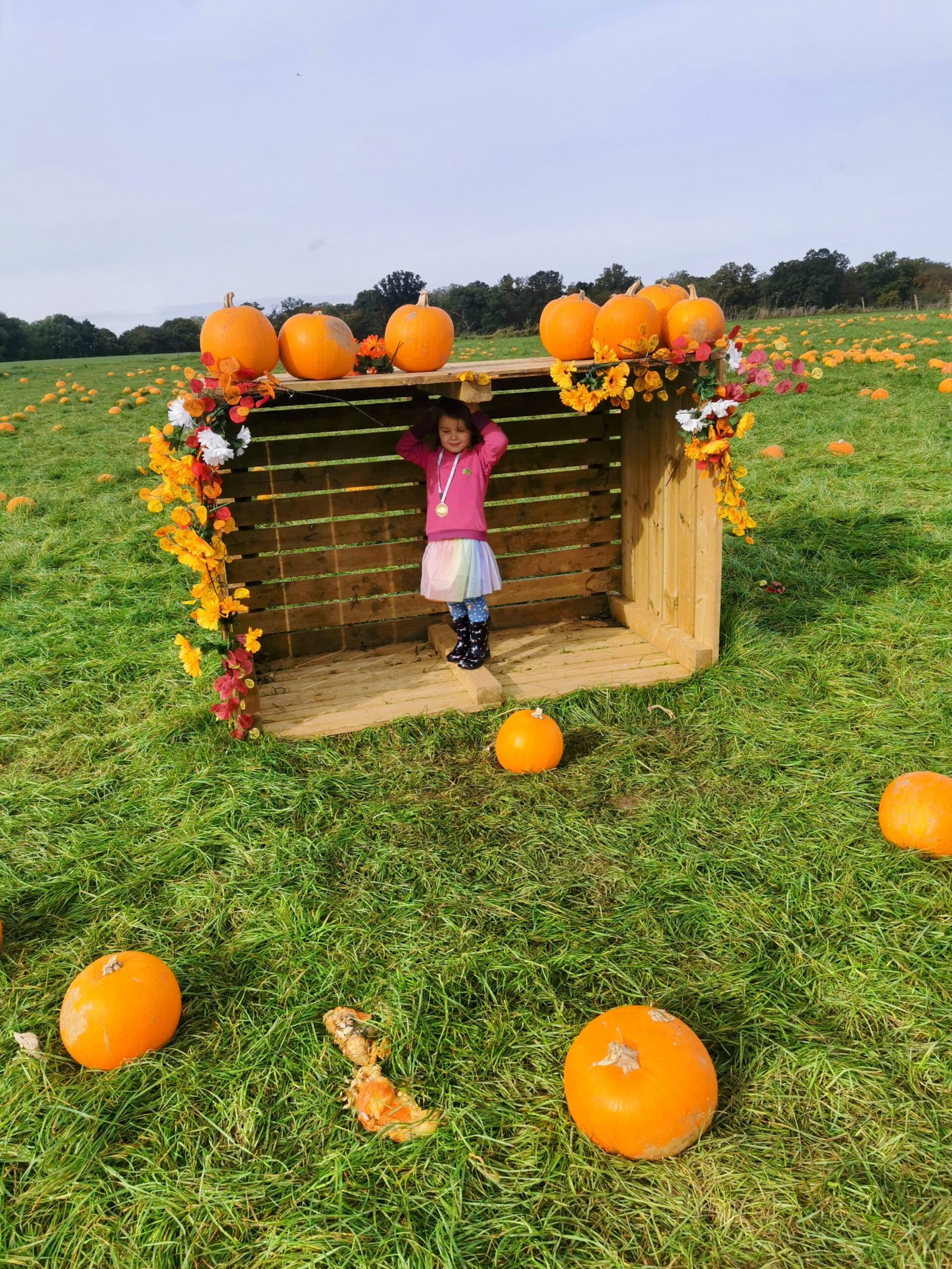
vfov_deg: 65.3
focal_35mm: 27
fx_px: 990
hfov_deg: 51.4
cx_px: 476
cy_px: 634
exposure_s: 1/3195
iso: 50
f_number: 1.6
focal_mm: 5.56
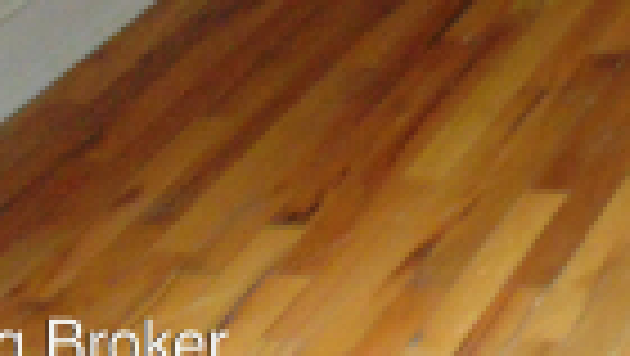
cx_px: 1136
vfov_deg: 8.1
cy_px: -680
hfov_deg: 14.5
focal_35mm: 130
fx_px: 2173
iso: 250
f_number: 3
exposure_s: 1/30
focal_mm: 4.5
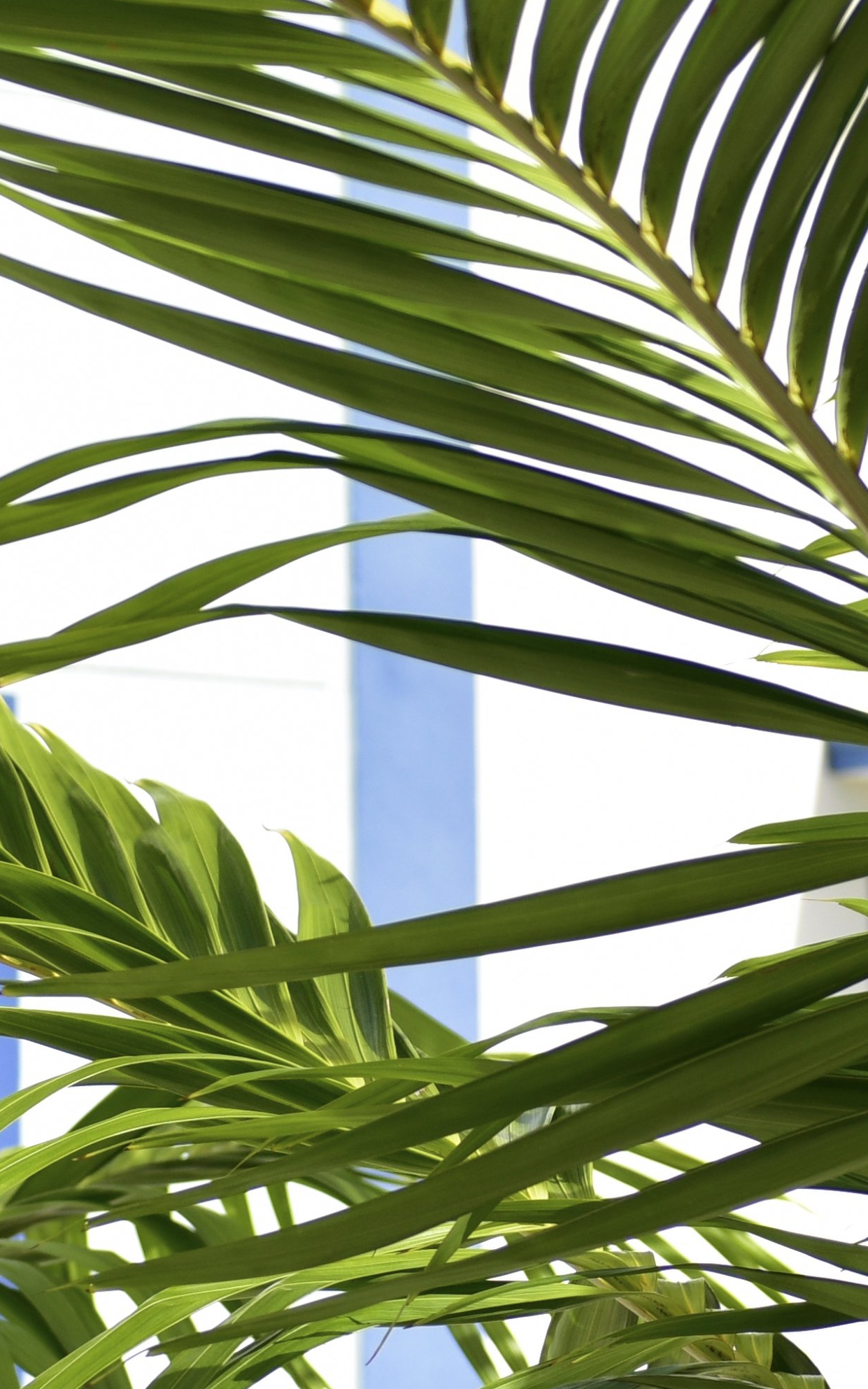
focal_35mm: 189
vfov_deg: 11.1
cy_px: 1078
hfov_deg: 6.9
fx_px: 7152
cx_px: 209
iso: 320
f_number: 2.8
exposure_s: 1/5000
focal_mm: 50
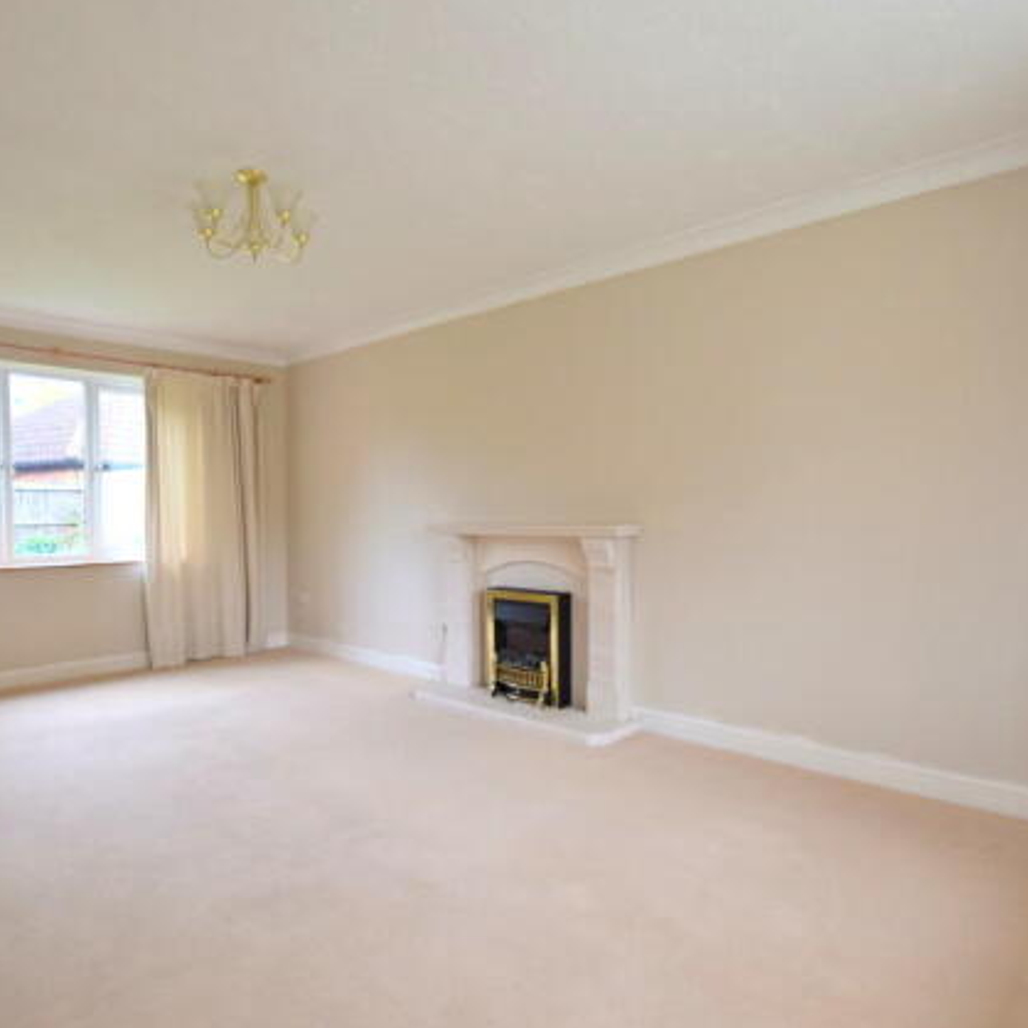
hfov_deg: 74.6
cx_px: 466
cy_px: 530
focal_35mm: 20
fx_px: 672
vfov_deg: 74.8
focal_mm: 10
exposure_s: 1/60
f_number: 4
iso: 640
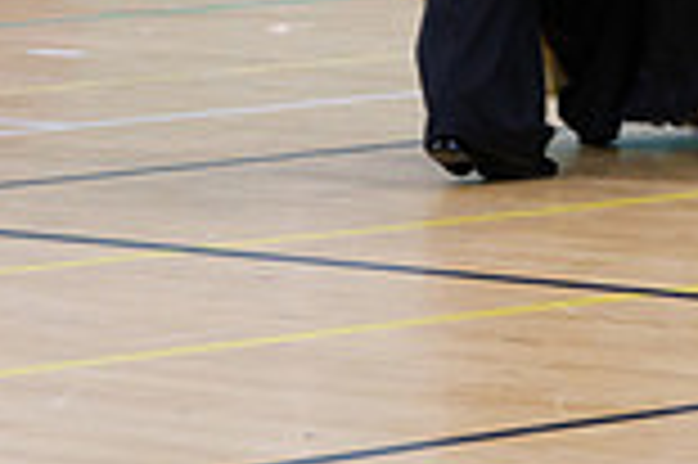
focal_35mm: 348
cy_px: -318
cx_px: 793
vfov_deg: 3.9
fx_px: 6740
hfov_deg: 5.9
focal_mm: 62
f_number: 4
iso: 640
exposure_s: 1/100
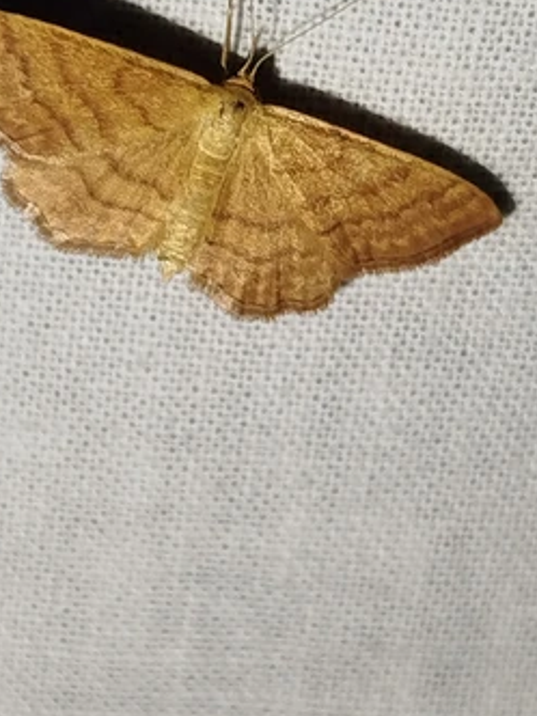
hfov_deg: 14.0
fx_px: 2193
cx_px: 209
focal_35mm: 106
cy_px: 278
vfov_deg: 18.5
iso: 80
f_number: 1.7
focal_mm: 5.31
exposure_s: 1/50
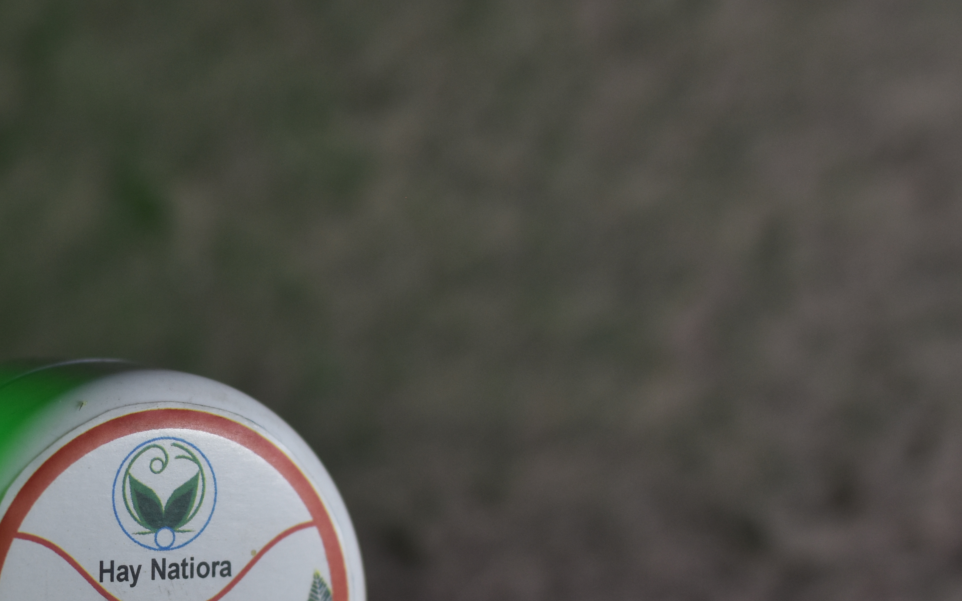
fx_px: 3670
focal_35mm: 140
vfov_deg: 9.3
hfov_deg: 14.9
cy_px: 509
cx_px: 204
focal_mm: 50
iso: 320
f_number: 3.5
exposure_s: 1/200
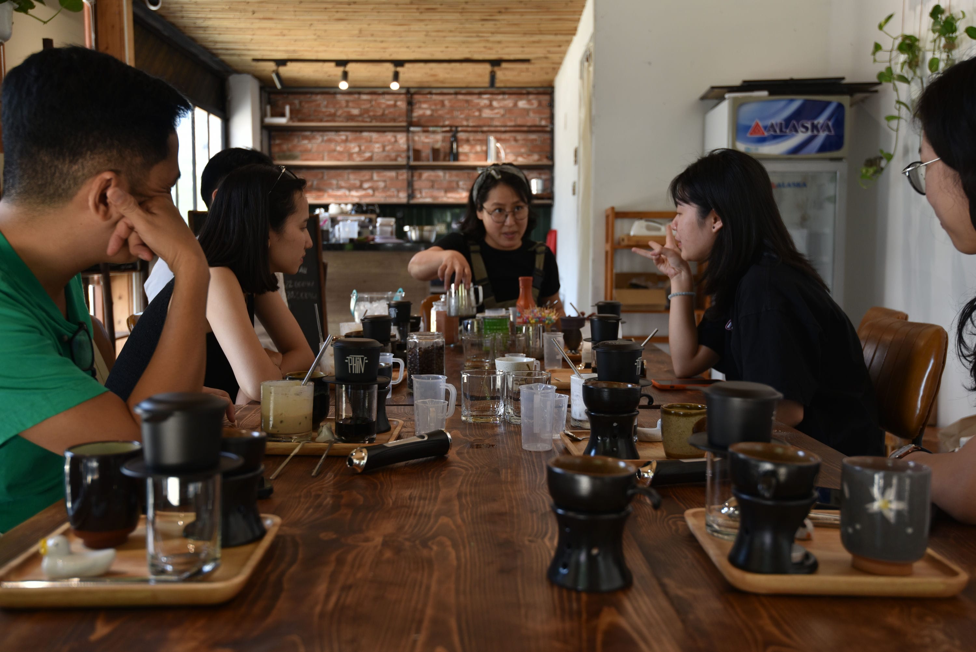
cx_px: 488
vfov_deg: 37.9
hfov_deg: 54.4
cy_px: 326
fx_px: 949
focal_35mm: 35
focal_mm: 35
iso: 250
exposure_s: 1/60
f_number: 4
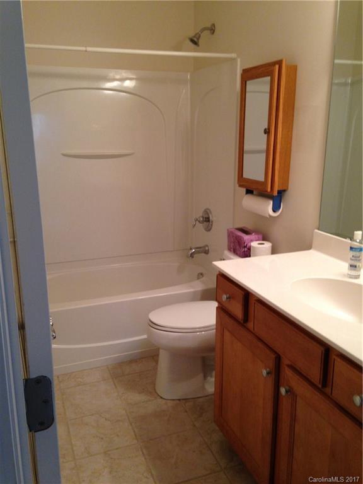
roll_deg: +0.6
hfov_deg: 42.9
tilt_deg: -14.6
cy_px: 242
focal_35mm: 33
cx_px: 182
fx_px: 461
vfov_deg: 55.4
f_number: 2.4
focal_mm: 4.12
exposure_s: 1/20
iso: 100
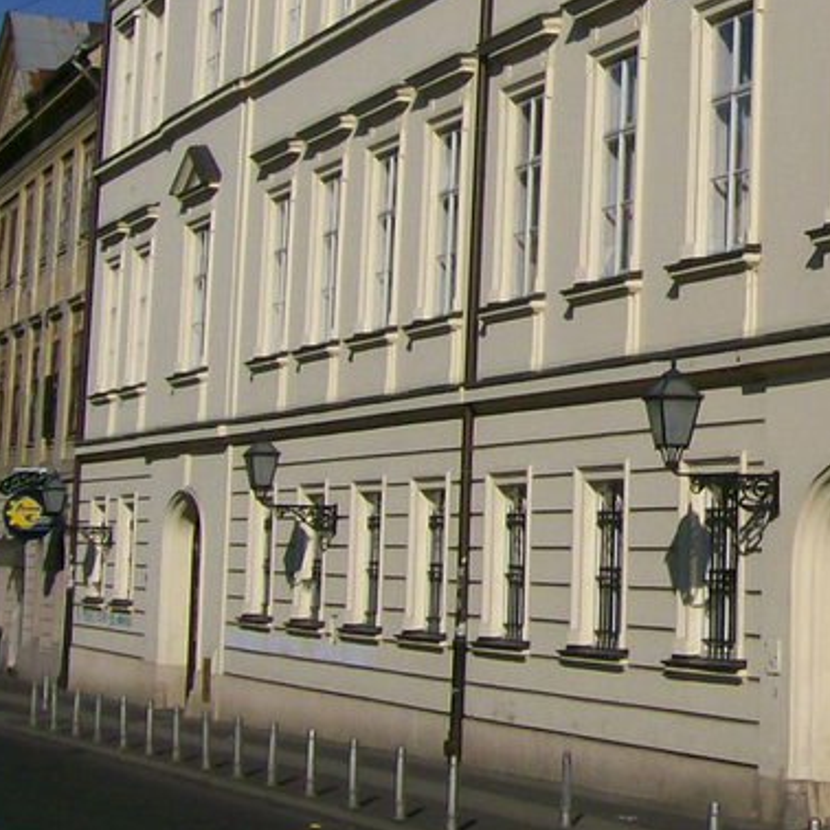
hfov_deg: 15.9
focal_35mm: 101
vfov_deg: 16.9
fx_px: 2740
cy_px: 13
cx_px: 1216
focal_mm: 6
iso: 80
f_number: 4.8
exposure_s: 1/1401
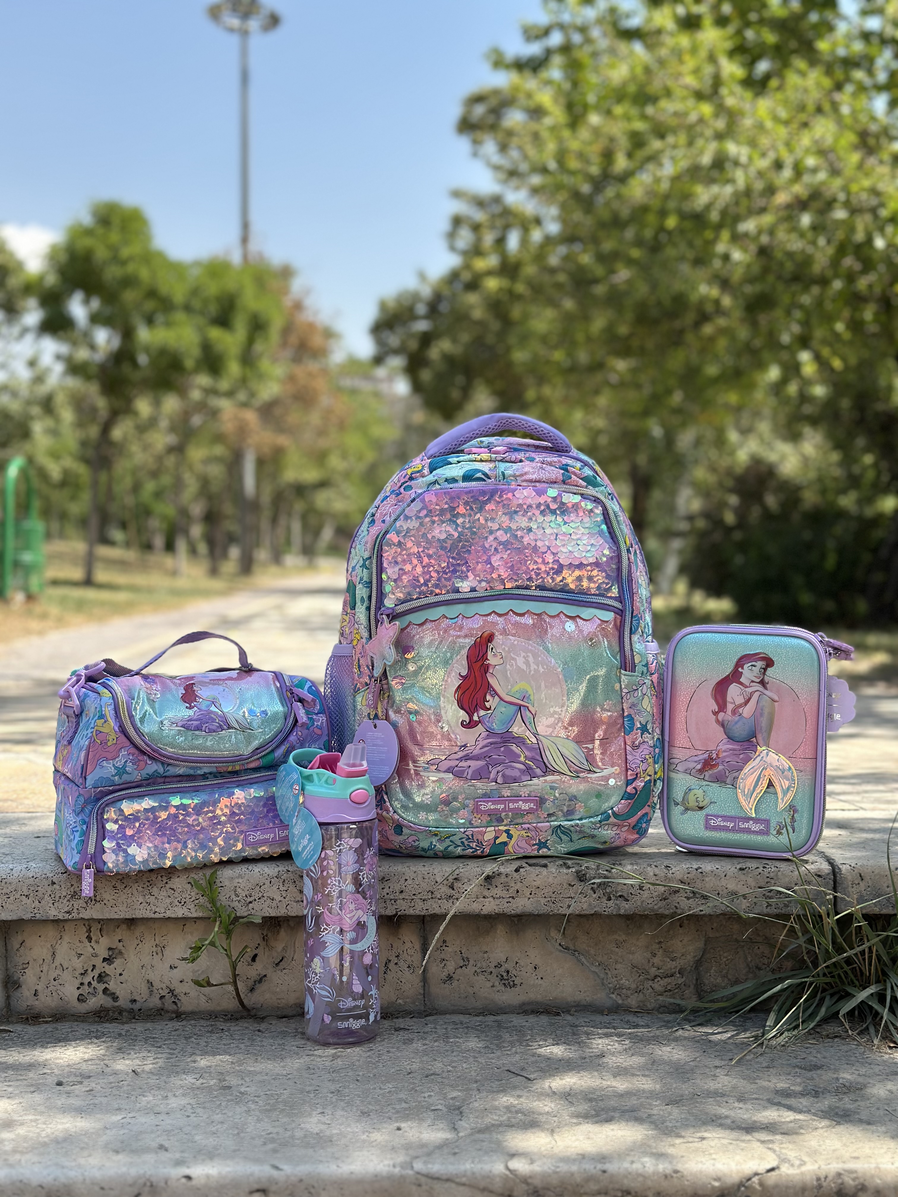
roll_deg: -0.5
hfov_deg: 30.3
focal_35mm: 48
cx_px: 449
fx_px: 1660
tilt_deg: +1.7
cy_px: 598
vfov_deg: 39.7
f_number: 1.78
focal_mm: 6.86
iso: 100
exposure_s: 1/2732
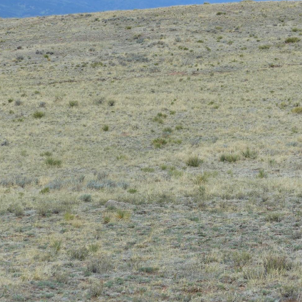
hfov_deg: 12.3
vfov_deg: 12.3
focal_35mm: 142
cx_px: 129
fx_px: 1402
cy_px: 164
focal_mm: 19.6
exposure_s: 1/800
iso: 100
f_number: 4
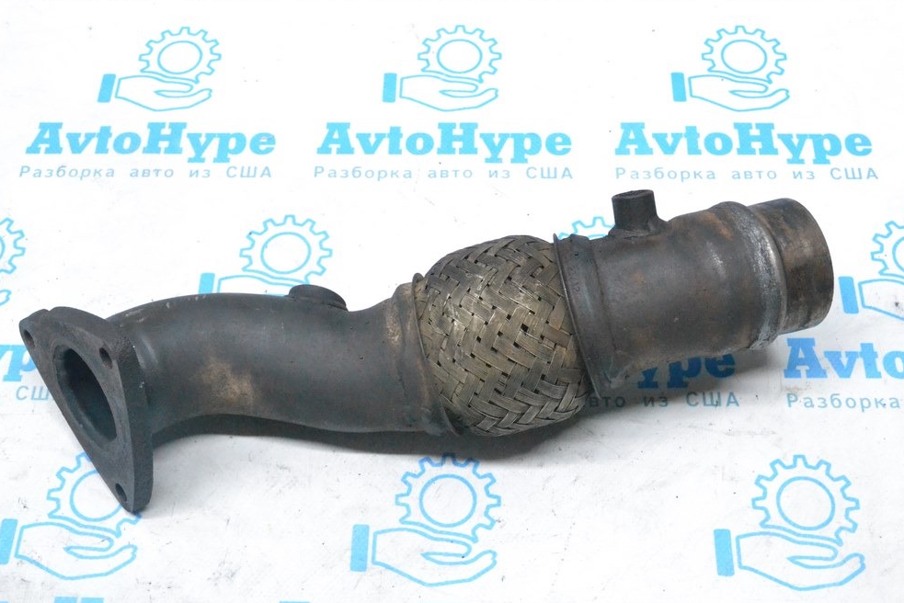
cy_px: 300
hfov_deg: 39.6
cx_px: 446
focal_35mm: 50
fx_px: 1256
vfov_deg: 27.0
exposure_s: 1/160
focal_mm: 32
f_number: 9
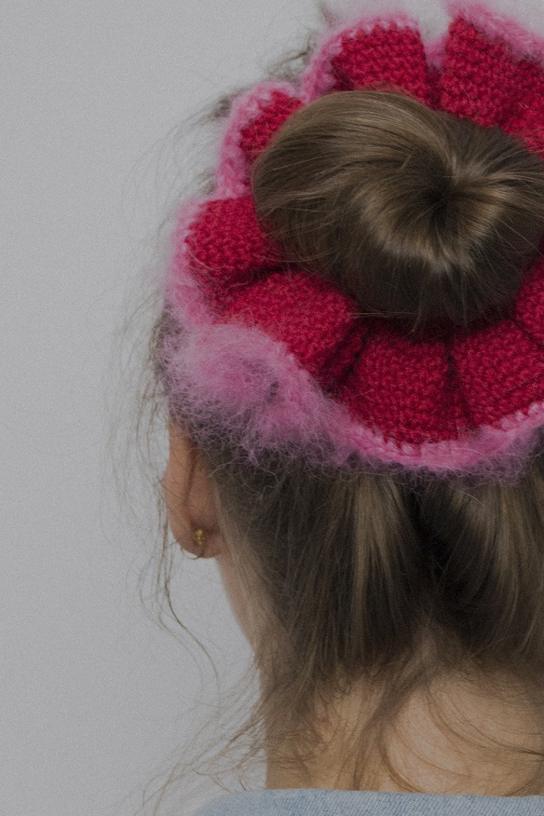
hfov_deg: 11.4
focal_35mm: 120
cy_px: 518
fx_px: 2720
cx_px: 412
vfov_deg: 17.0
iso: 450
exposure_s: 1/80
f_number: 5
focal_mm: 38
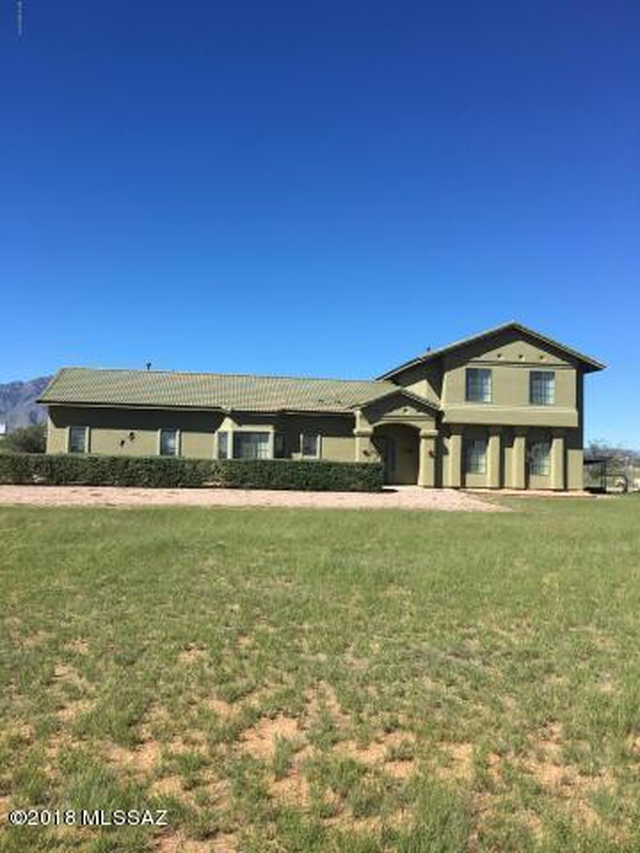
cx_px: 320
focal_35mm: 29
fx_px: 715
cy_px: 426
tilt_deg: +1.9
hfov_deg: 48.2
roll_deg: -1.1
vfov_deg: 61.7
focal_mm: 4.15
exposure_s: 1/1538
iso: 25
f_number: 2.2
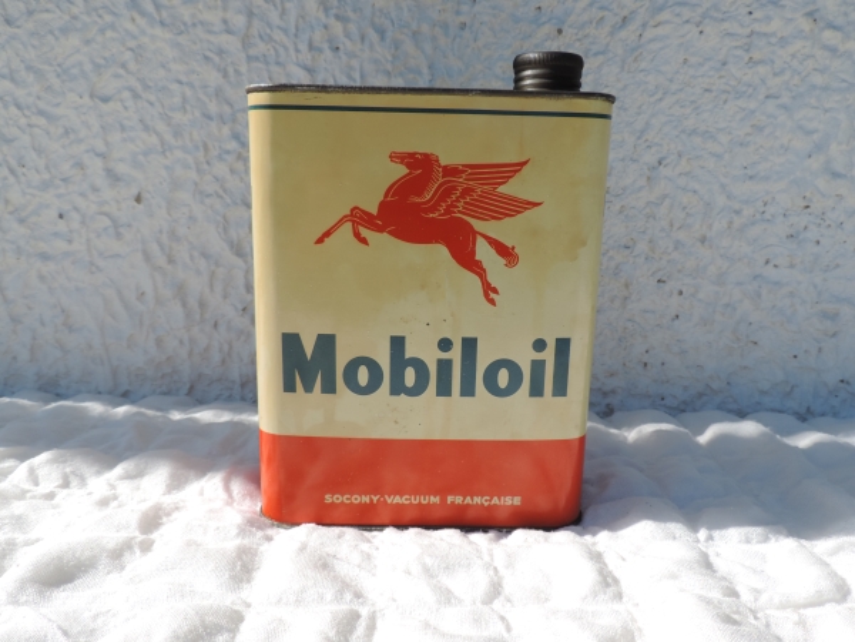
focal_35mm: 28
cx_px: 428
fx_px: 692
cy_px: 321
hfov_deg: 63.4
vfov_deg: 49.7
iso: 80
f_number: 3.1
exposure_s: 1/1000
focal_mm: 4.9
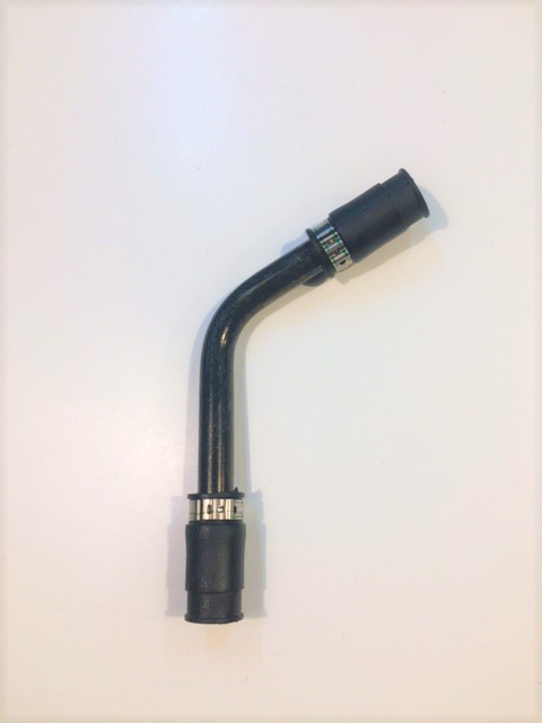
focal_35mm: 29
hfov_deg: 48.2
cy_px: 362
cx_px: 271
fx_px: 605
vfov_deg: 61.7
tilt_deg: -75.6
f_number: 2.2
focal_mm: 4.15
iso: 40
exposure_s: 1/50
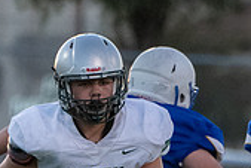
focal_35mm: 2034
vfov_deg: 0.7
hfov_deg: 1.0
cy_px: 218
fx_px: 14193
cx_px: 303
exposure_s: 1/1250
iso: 5000
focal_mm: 400
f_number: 5.6
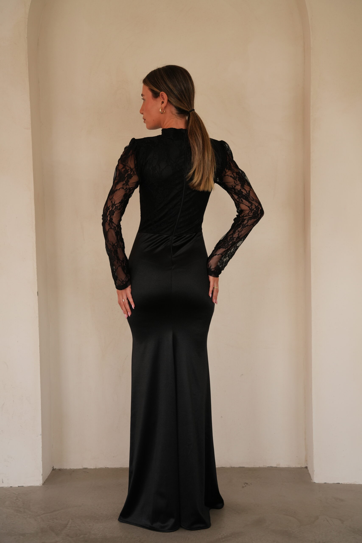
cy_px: 272
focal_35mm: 50
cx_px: 181
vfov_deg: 39.5
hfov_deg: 26.9
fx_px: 757
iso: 500
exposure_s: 1/80
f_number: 5.6
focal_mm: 50.2
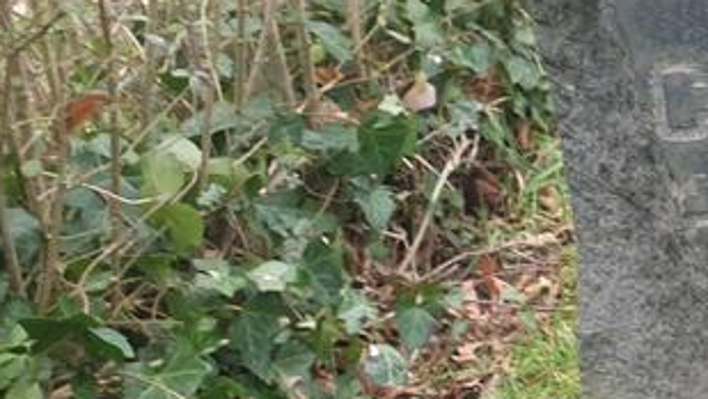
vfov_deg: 10.9
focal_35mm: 110
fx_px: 2066
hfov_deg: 16.1
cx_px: 1313
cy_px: -5
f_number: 2.4
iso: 80
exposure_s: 1/50
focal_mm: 4.3
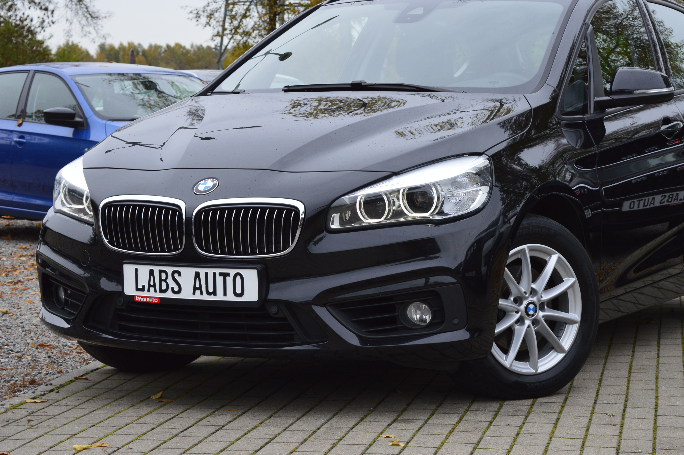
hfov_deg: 22.6
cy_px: 184
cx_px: 399
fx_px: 1708
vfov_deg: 15.2
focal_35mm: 90
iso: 400
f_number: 9
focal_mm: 50
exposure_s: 1/100
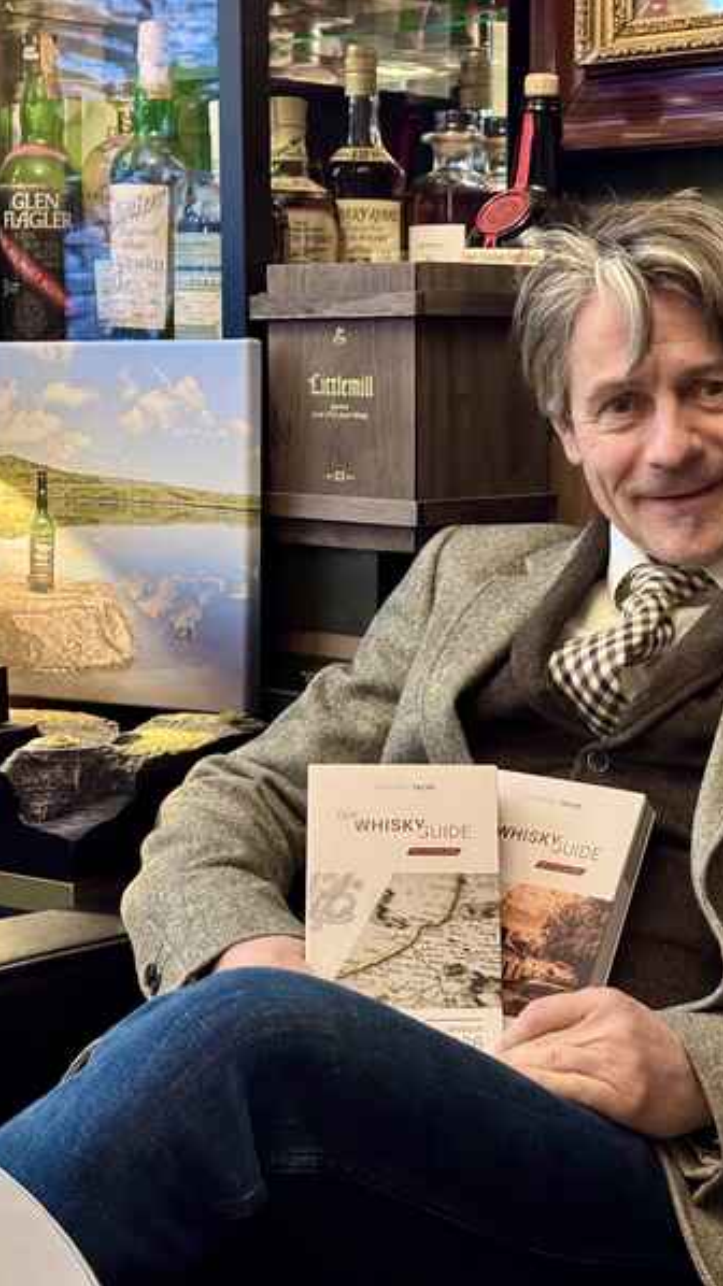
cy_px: 643
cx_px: 529
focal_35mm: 70
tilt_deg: -6.4
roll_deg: -0.1
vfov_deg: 30.2
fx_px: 2388
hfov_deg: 17.1
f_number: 1.78
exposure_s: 1/25
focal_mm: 6.76
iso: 500
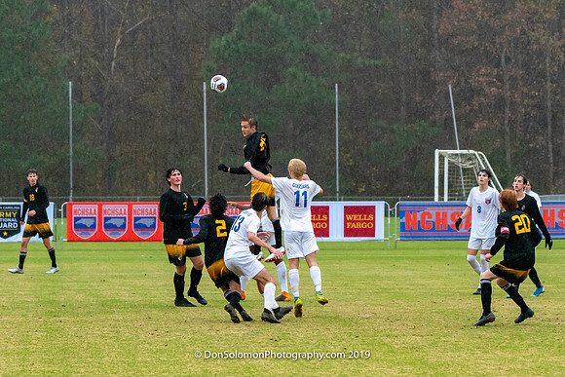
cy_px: 247
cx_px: 249
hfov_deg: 9.1
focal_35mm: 227
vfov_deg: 6.0
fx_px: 3567
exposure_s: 1/1000
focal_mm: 130
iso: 3200
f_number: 5.6
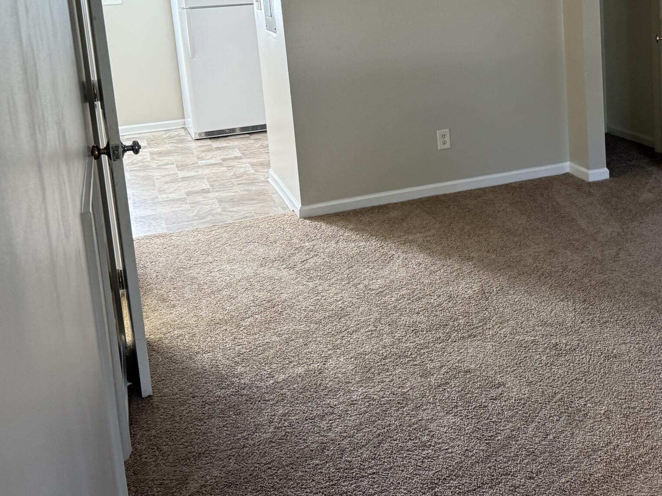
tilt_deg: -7.9
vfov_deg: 30.1
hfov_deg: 38.6
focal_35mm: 47
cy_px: 99
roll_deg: +2.8
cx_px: 545
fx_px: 899
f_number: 1.78
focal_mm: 6.76
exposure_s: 1/60
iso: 200
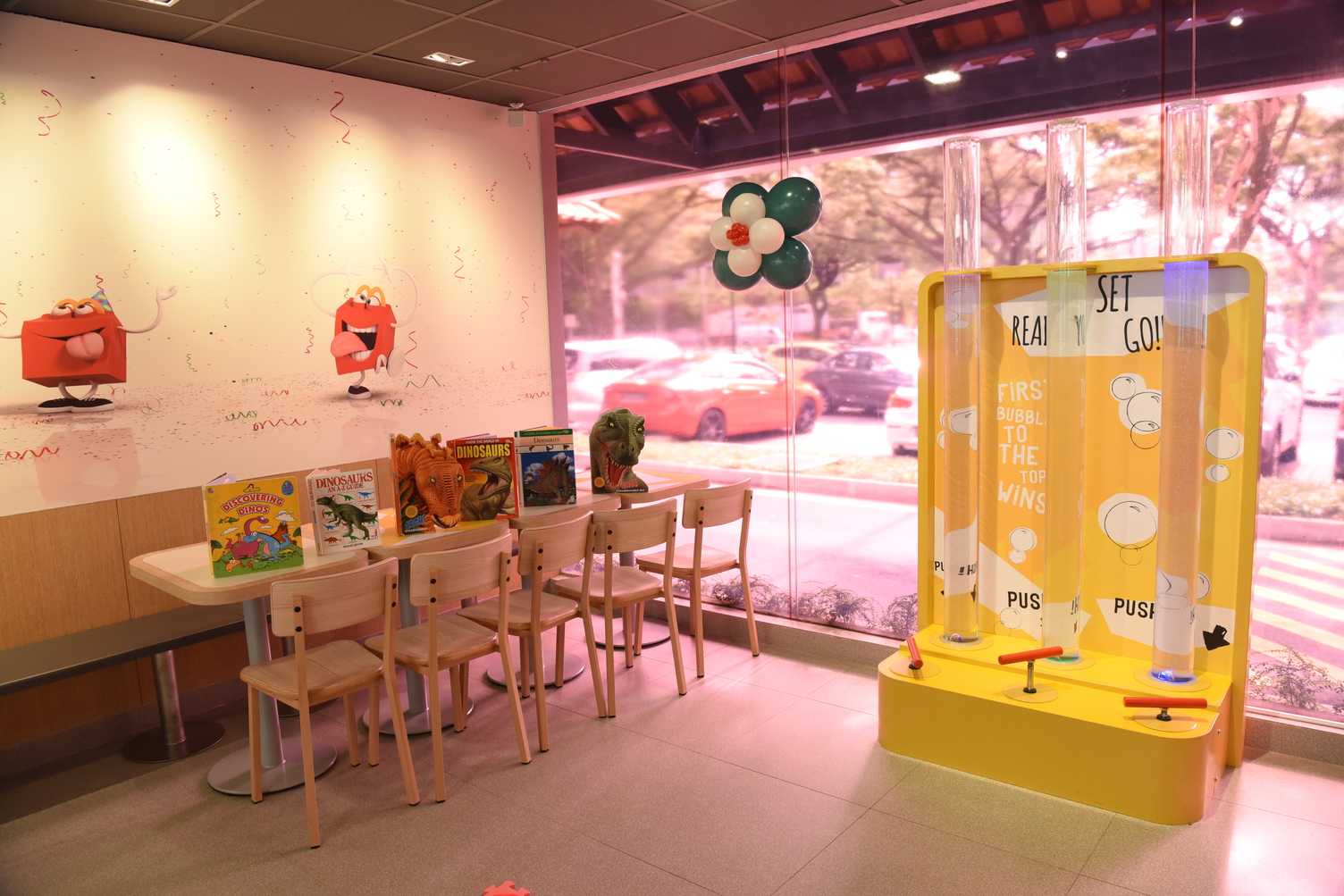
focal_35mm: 24
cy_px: 448
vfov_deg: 53.1
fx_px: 896
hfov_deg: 73.7
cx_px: 672
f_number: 6.3
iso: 2500
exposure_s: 1/160
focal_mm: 24
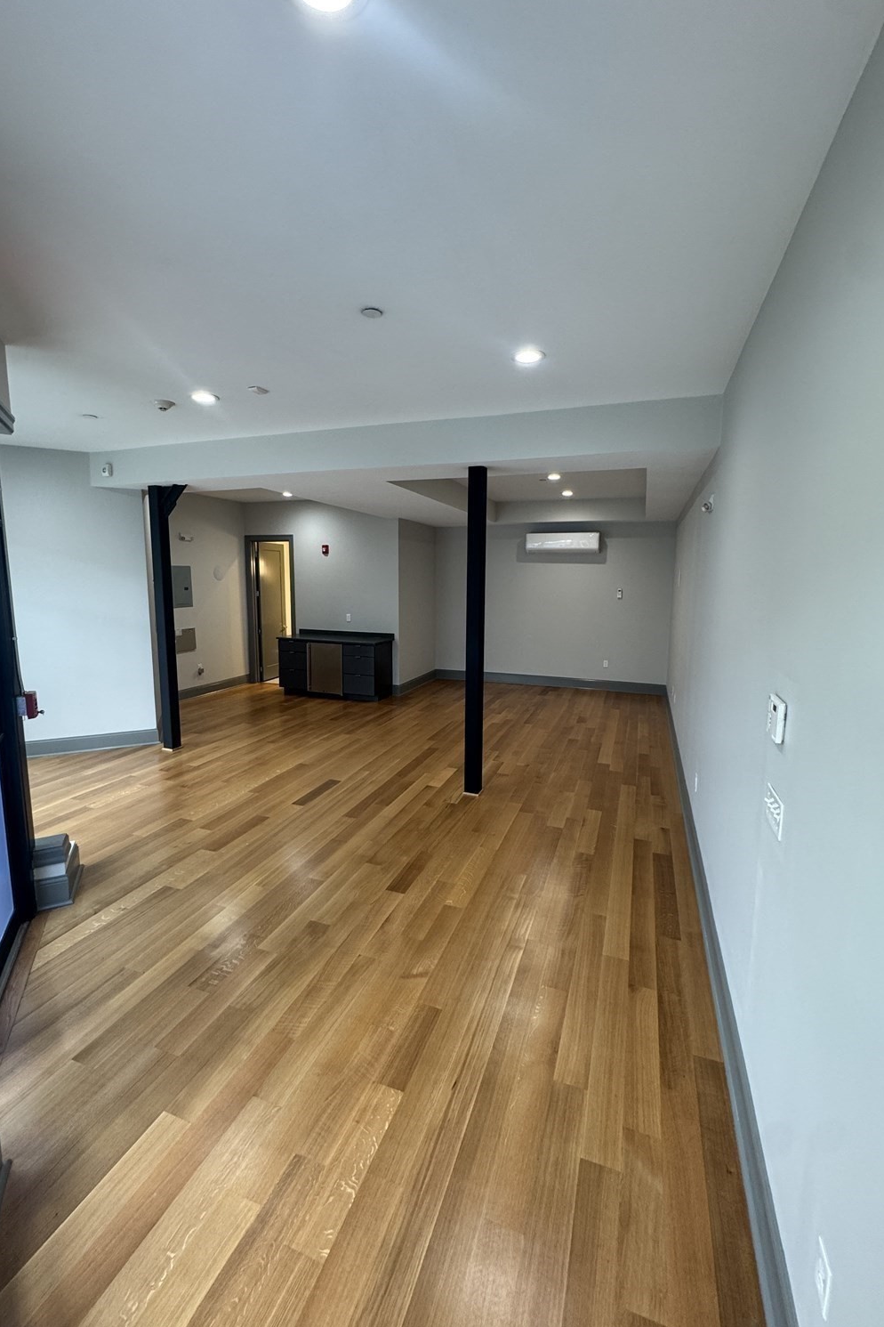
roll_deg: -0.2
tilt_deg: -7.7
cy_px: 648
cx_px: 453
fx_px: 552
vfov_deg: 100.4
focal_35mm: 15
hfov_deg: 77.3
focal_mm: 2.22
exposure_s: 1/60
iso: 200
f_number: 2.2
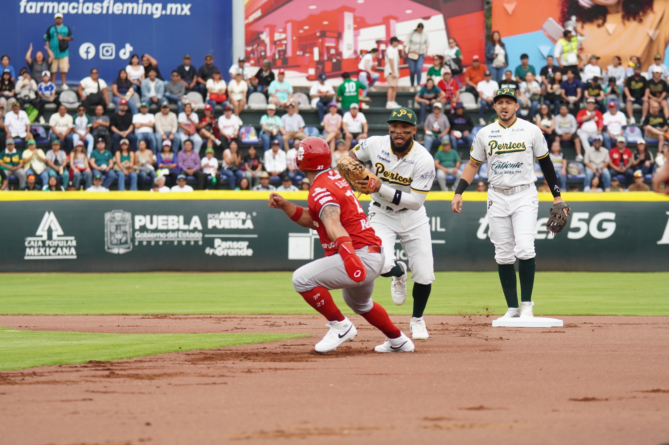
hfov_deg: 6.9
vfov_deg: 4.6
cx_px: 334
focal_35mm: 297
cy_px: 222
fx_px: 5509
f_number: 5.6
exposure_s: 1/1250
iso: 800
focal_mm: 197.8
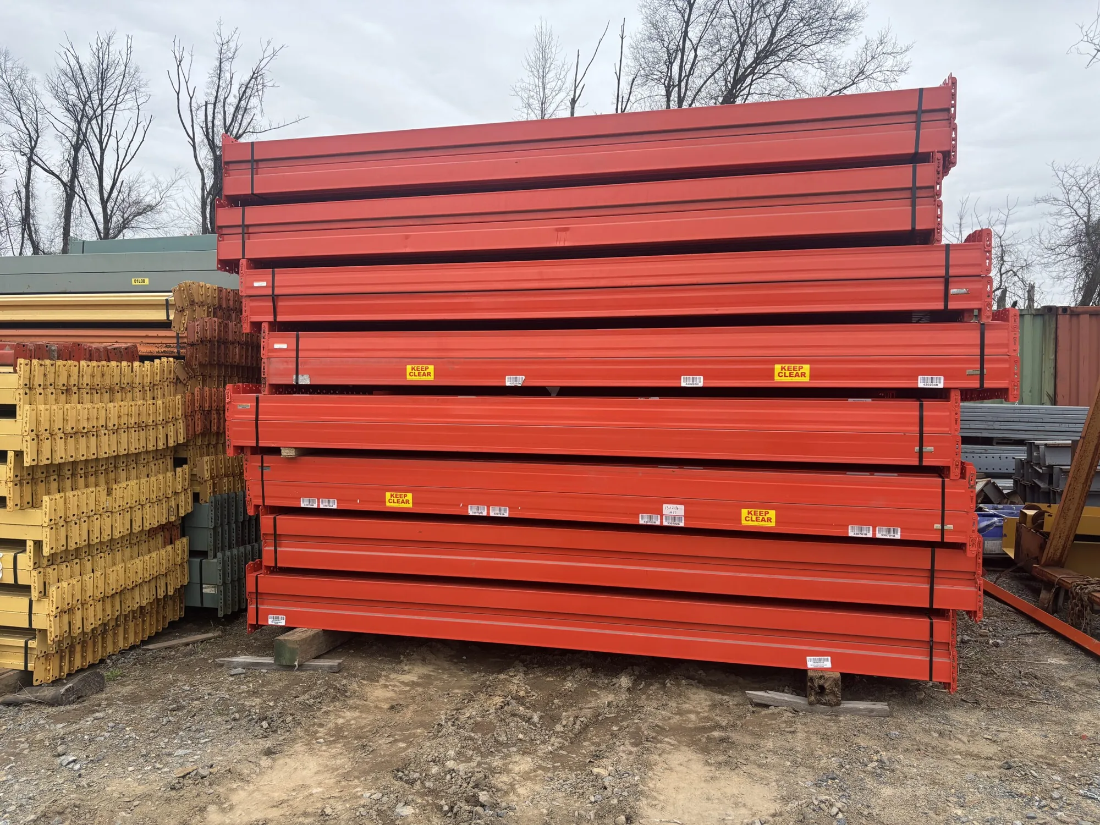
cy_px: 412
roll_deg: +0.6
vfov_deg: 53.1
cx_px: 550
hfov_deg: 67.3
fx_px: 826
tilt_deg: +2.5
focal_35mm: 26
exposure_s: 1/872
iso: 50
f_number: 1.6
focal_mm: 5.96
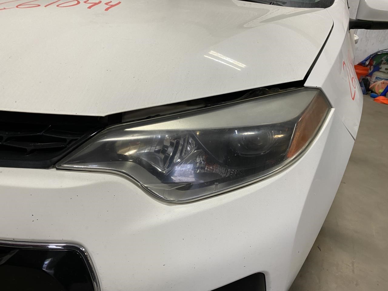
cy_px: 146
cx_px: 194
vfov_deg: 53.1
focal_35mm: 26
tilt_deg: -24.9
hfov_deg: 67.3
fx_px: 291
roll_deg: -6.1
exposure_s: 1/60
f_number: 1.8
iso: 80
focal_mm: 4.25
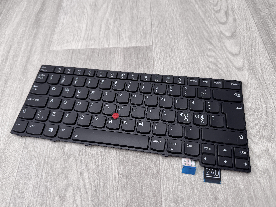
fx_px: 199
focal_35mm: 25
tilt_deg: -60.1
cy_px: 102
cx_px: 133
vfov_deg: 54.9
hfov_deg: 69.4
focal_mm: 6.76
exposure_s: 1/317
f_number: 1.78
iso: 80
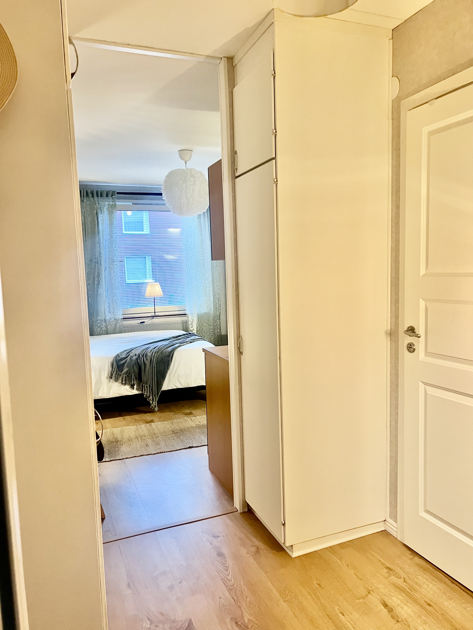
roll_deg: +2.5
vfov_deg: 67.3
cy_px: 315
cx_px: 236
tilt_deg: -6.2
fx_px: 474
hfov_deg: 53.1
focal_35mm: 26
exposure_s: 1/50
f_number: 1.5
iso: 250
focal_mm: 5.7
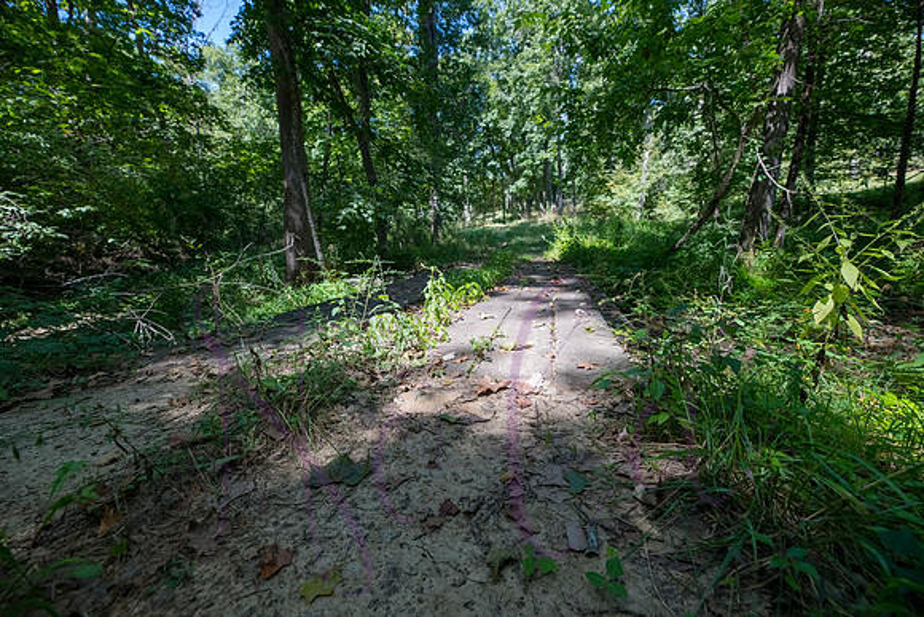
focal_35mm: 15
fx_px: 375
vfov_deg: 78.8
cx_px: 473
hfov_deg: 101.8
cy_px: 313
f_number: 5
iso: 320
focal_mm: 14
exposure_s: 1/320
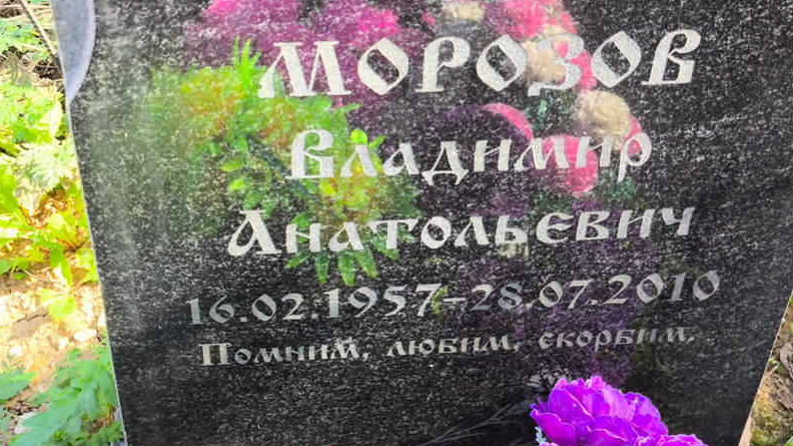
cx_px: 395
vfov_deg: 21.8
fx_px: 1156
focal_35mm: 55
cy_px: 173
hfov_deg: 37.9
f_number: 1.7
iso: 64
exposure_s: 1/100
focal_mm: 4.71
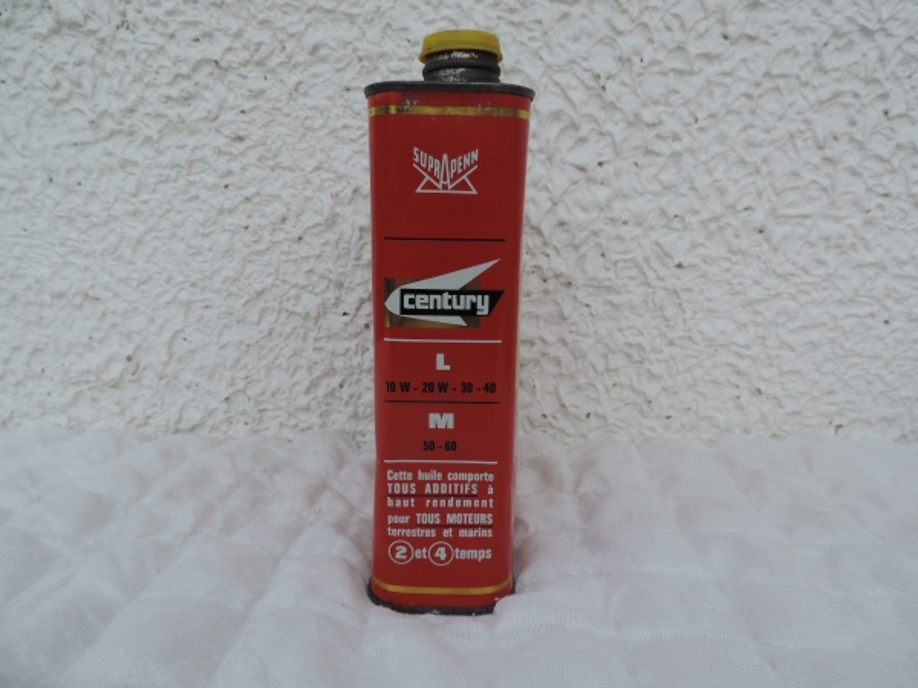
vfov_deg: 56.8
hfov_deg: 71.6
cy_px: 344
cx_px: 459
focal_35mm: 24
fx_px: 636
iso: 80
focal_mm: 4.3
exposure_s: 1/250
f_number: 3
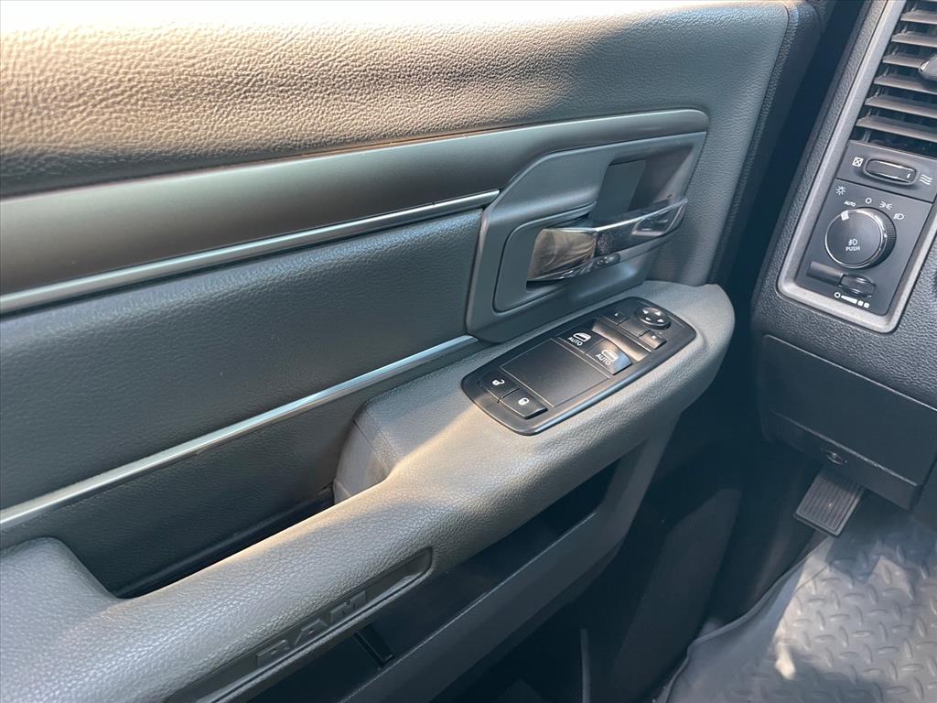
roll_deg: +1.5
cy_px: 352
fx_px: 704
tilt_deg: -32.6
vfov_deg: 53.1
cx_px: 468
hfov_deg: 67.3
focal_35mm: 26
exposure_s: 1/77
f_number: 1.6
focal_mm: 4.2
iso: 125
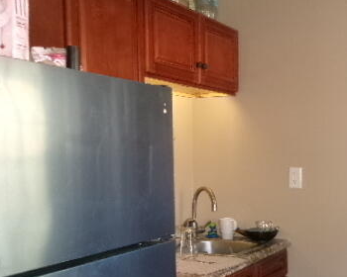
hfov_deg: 36.7
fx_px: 513
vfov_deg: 29.9
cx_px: 250
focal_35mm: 50
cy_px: 196
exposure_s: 1/34
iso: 400
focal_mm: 5.1
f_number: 3.9
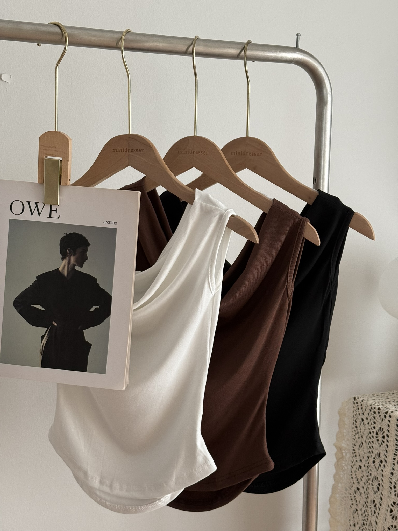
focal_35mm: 48
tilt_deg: -5.5
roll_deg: -1.3
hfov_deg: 30.3
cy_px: 266
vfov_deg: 39.7
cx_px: 199
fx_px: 736
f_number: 1.78
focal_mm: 6.76
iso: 125
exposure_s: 1/60
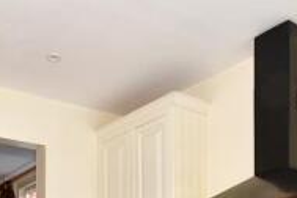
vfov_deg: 21.9
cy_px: 292
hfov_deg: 37.5
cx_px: 86
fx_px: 429
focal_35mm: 52
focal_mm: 10
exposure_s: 1/1.6
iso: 200
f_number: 8
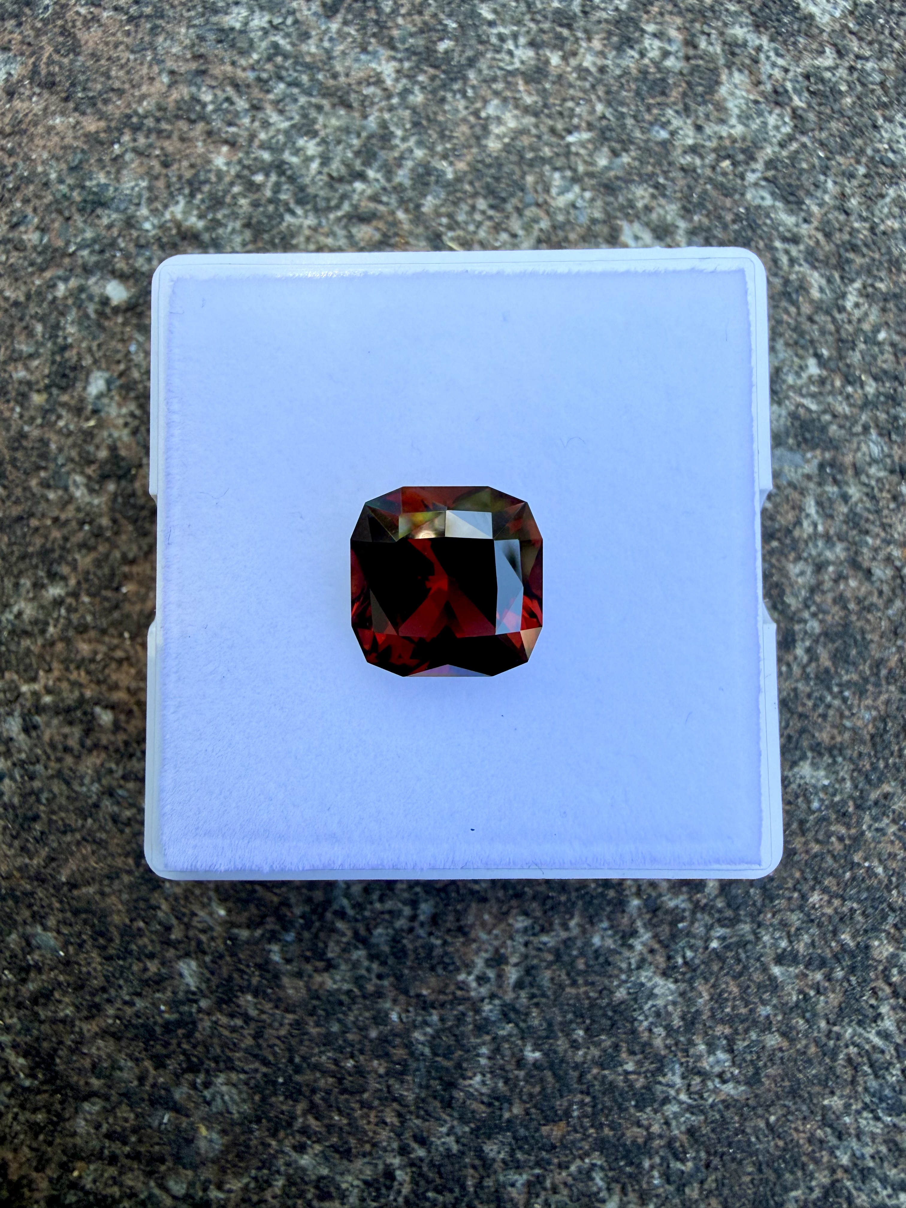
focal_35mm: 24
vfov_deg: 71.6
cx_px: 453
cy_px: 604
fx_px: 838
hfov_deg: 56.8
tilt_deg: -86.9
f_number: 2.2
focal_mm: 2.22
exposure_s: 1/284
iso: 40
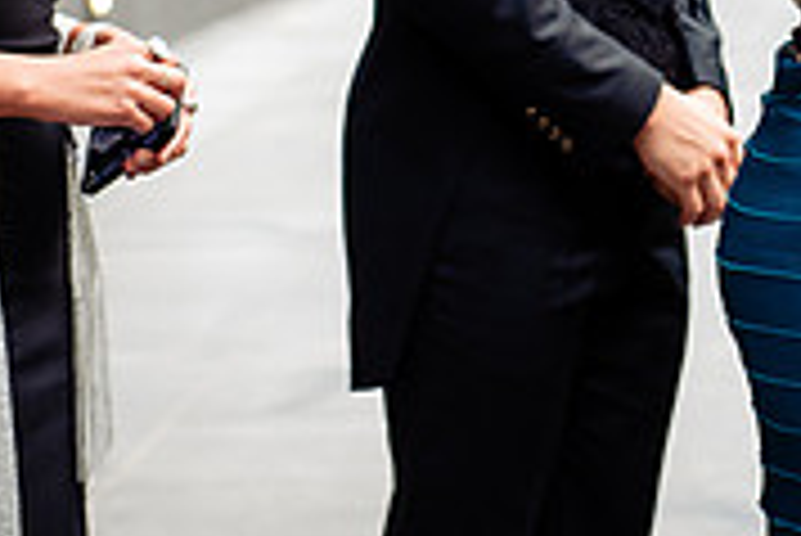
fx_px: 5077
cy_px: -214
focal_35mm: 228
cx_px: 788
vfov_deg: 6.0
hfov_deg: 9.0
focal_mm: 70
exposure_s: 1/125
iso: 500
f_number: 3.5
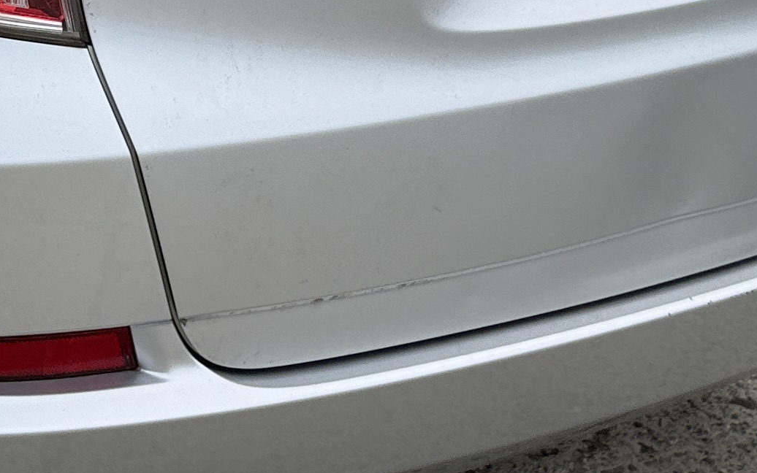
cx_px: 145
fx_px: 2043
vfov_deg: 12.9
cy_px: -78
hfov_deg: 20.7
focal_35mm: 99
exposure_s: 1/2801
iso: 80
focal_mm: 6.76
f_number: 1.78
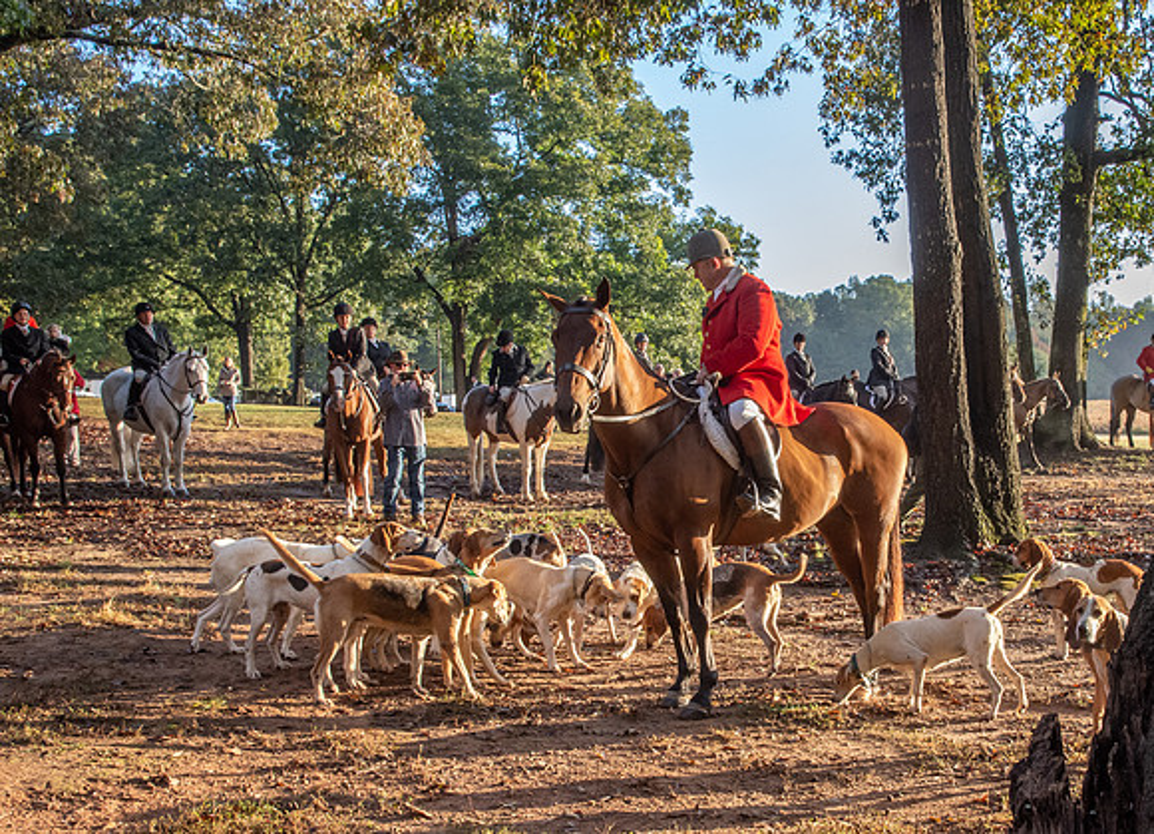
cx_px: 773
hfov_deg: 43.7
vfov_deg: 32.7
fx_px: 1416
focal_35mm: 43
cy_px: 515
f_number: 11
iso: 1100
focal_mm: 22
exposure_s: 1/125
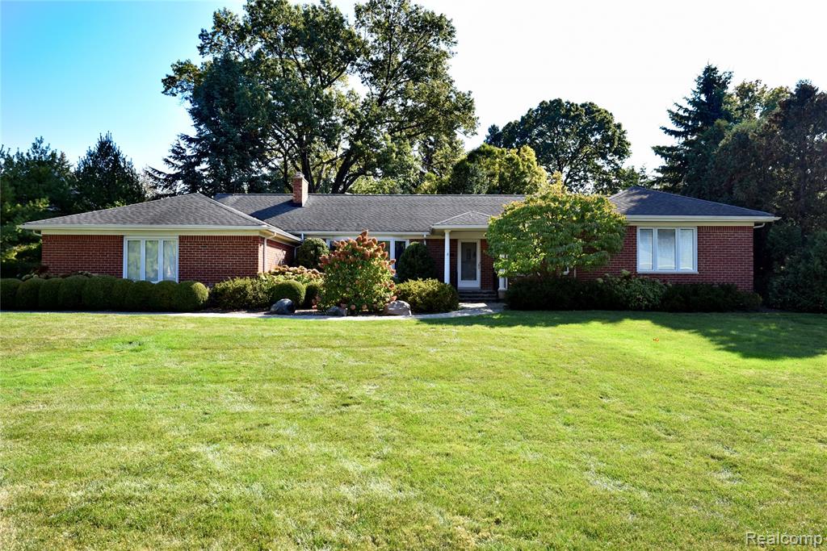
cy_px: 276
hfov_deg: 73.7
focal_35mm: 24
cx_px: 414
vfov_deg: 53.1
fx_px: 551
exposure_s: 1/200
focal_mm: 24
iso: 640
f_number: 11
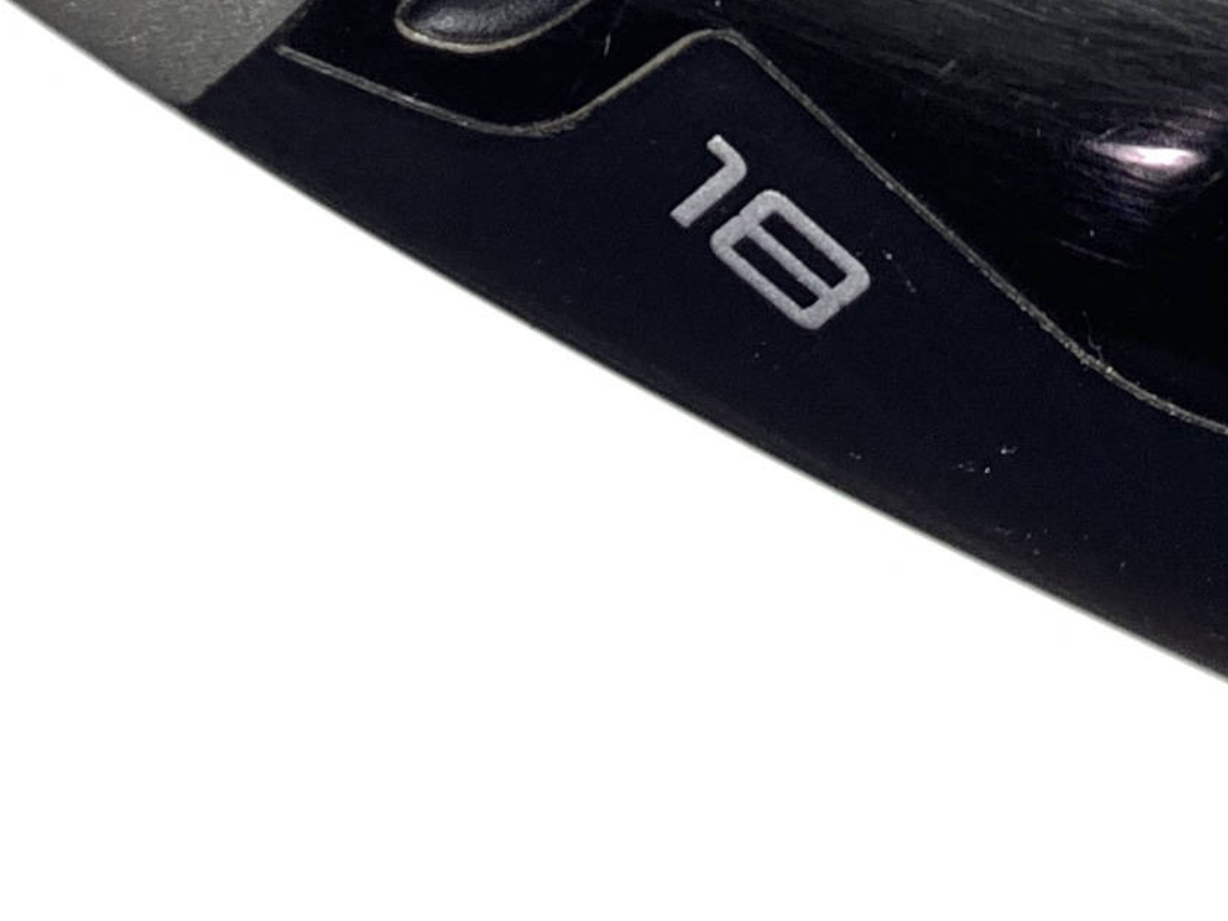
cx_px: 997
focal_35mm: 125
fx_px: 4434
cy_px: -842
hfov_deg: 15.7
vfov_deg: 10.9
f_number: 1.8
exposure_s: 1/120
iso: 32
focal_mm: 4.25
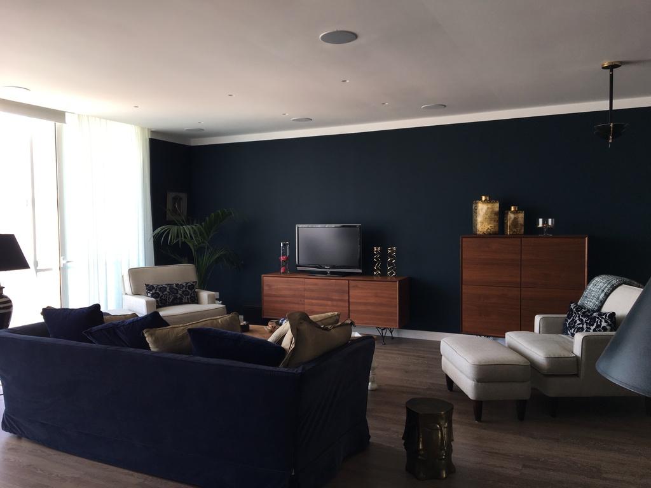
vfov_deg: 48.2
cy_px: 244
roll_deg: +0.1
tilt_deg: -1.6
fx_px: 545
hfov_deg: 61.7
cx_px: 326
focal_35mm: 29
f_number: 2.2
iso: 25
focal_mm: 4.15
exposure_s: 1/50
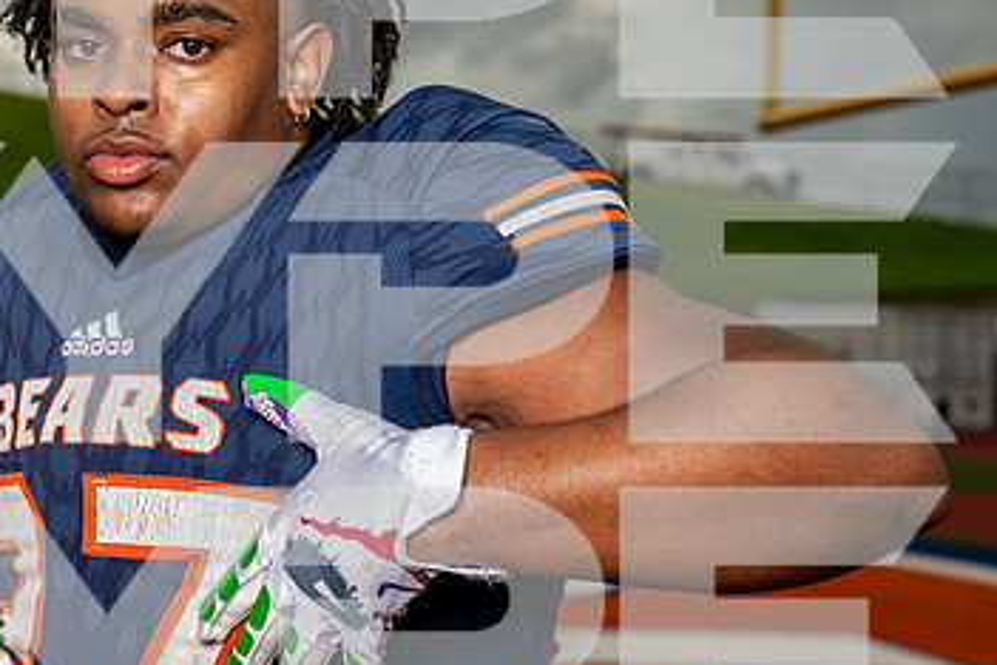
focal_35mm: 86
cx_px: 233
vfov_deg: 15.9
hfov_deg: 23.4
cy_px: 294
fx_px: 2382
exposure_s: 1/250
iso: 100
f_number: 5.6
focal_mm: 52
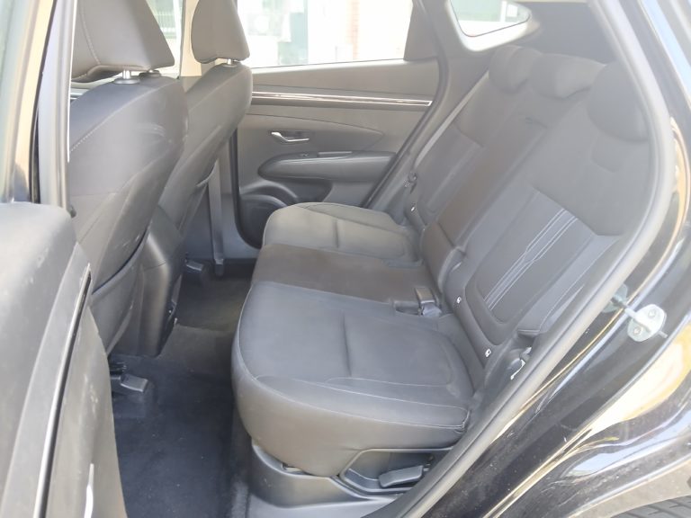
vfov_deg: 53.1
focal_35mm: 26
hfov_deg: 67.3
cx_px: 346
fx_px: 519
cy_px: 259
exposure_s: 1/25
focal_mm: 3.98
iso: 250
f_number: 1.8
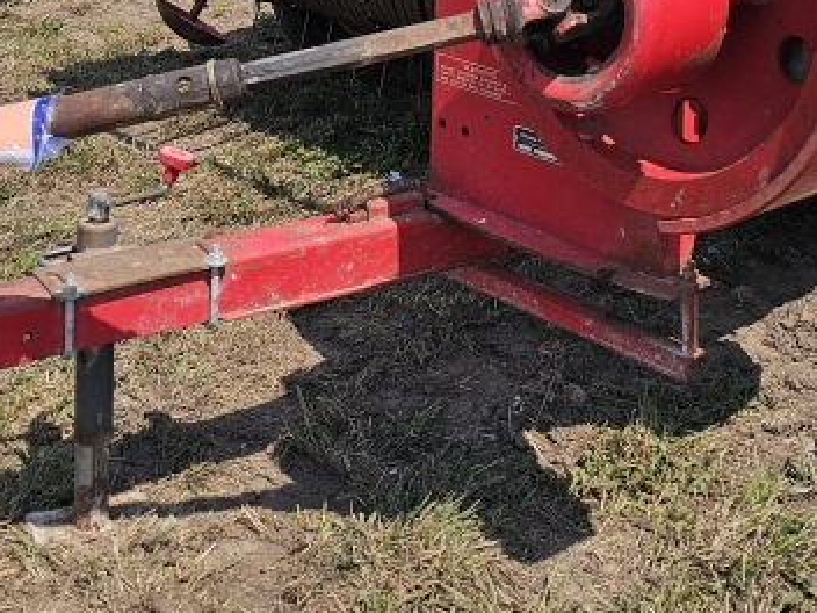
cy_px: 23
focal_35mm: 67
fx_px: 1581
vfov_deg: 21.3
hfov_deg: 29.0
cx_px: 374
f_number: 1.7
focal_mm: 6.3
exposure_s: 1/1036
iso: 10
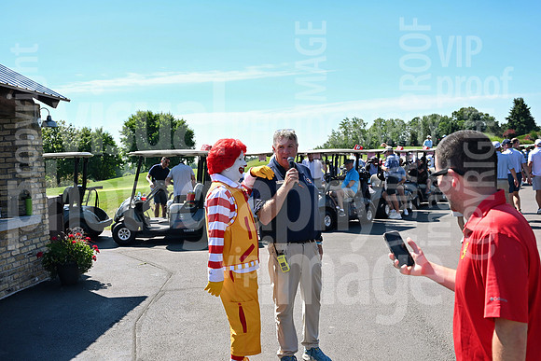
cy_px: 180
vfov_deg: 33.4
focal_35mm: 40
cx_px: 270
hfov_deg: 48.4
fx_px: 601
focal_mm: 40
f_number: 6.3
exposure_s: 1/1000
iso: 360
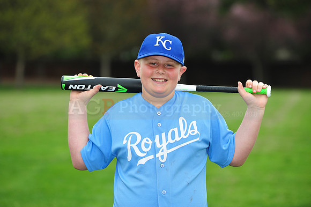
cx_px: 156
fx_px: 1597
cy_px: 104
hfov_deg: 11.1
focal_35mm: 185
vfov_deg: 7.4
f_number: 5
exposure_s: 1/640
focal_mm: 185
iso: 400
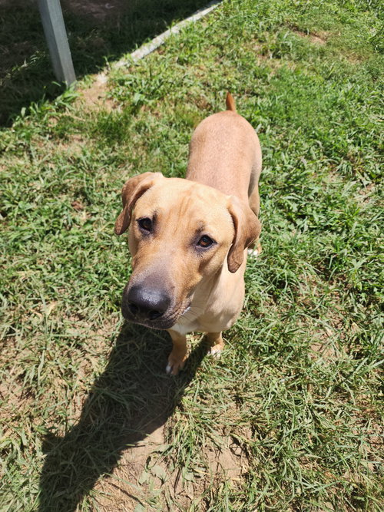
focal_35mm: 23
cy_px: 256
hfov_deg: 58.9
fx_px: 340
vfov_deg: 73.9
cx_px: 192
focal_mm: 6.4
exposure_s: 1/803
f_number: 1.8
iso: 12
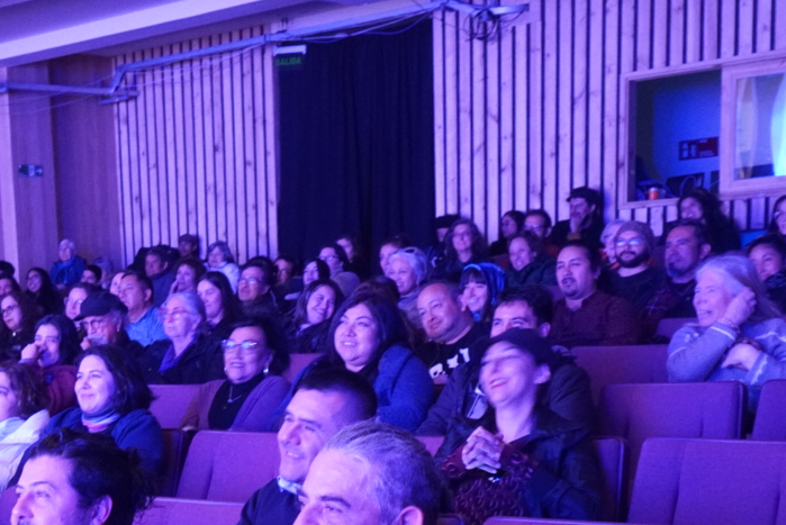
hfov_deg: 28.3
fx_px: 1464
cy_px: 580
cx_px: 10
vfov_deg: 19.5
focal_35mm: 67
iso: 6400
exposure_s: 1/8
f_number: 5.6
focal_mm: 29
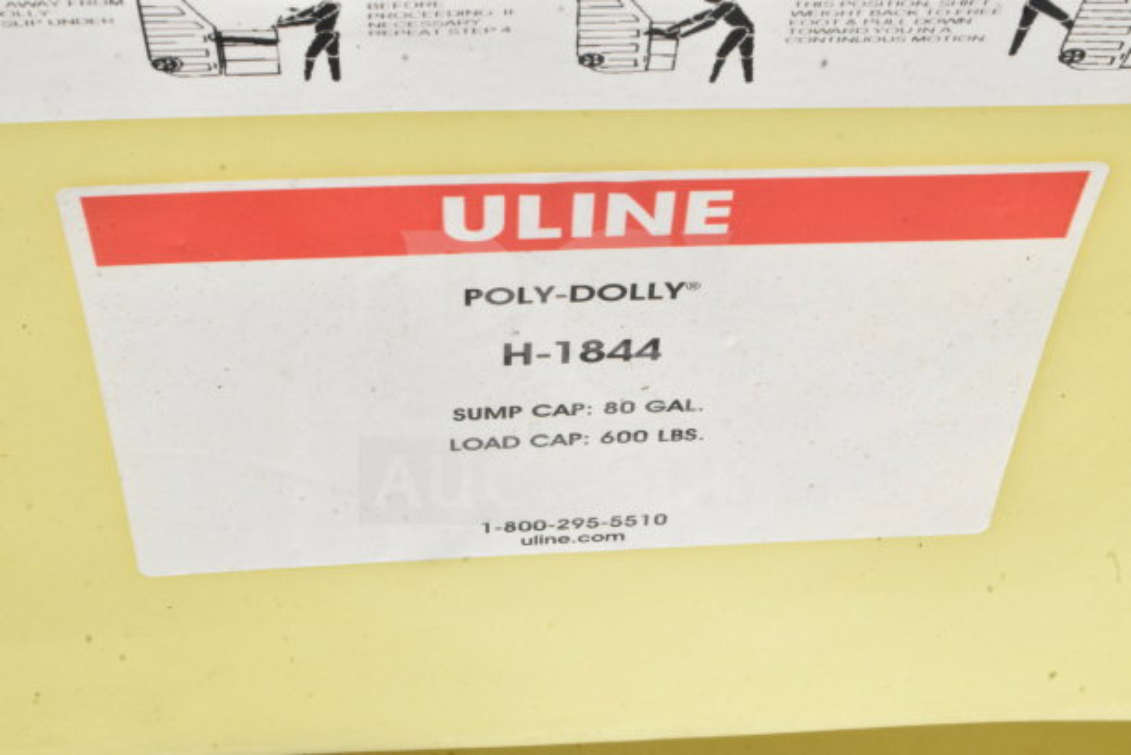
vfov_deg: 16.6
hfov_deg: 24.6
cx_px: 566
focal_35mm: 82
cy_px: 378
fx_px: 2592
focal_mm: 55
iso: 6400
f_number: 32
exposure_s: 1/4000
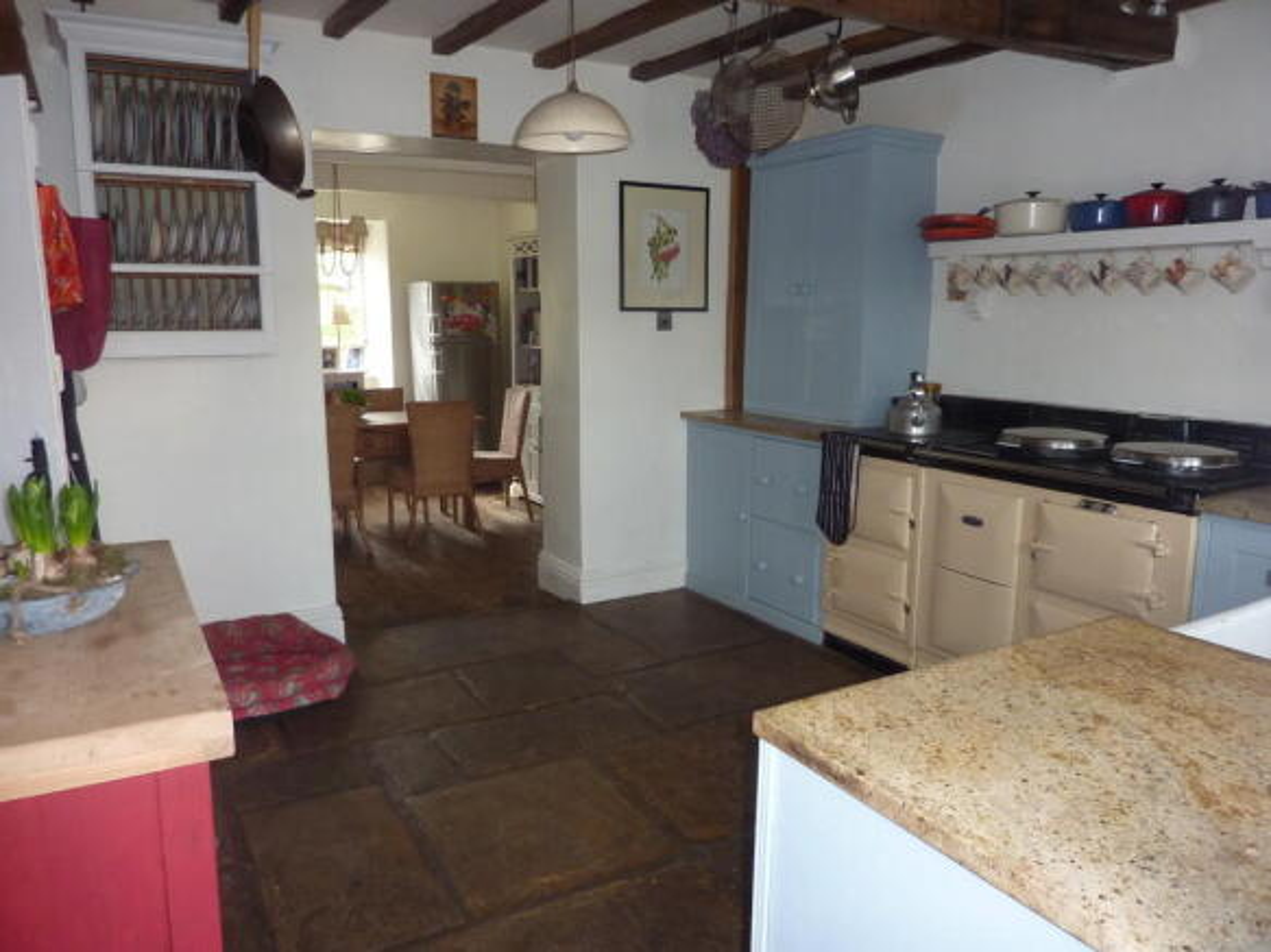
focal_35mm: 25
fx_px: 918
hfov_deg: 69.4
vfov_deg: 54.9
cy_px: 476
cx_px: 636
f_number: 3.3
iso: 200
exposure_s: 1/30
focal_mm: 4.1
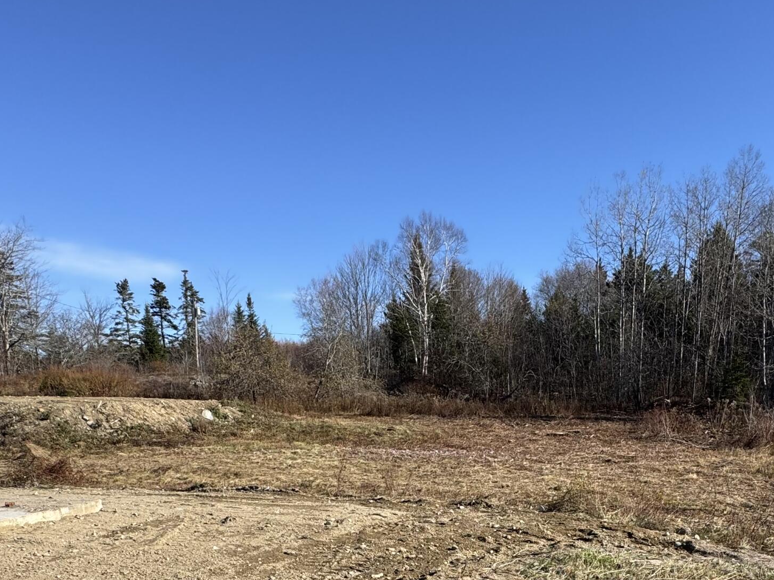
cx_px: 467
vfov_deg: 42.3
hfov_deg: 61.1
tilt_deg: -14.4
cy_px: 569
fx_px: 648
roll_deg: +0.2
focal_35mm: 29
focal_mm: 2.22
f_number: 2.2
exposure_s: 1/1277
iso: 40
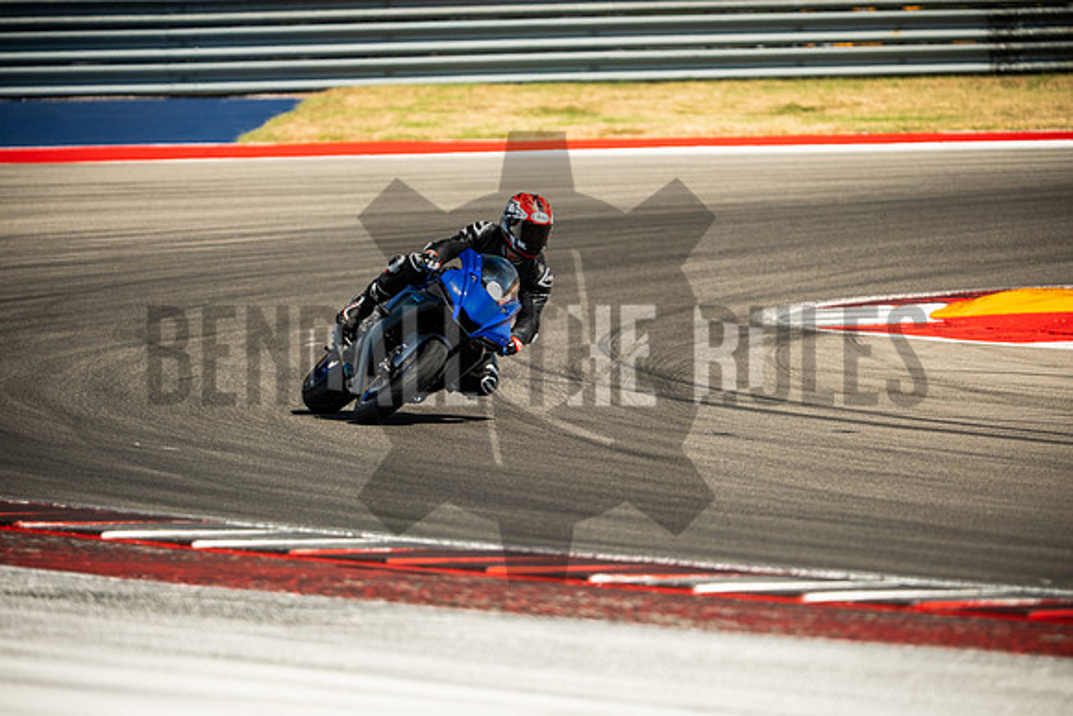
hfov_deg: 4.9
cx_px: 536
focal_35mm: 420
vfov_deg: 3.3
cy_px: 358
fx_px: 12521
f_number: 2.8
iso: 320
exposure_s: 1/2000
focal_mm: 280
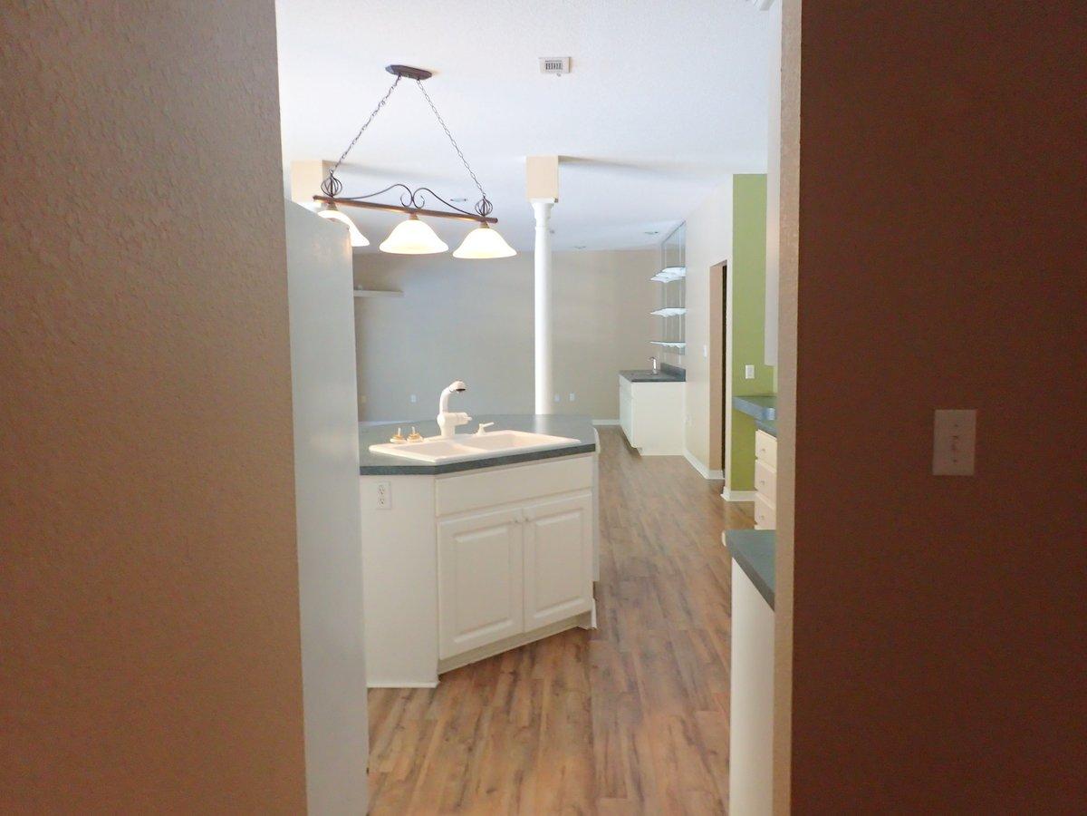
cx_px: 544
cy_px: 408
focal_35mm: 25
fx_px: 785
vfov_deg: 54.9
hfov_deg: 69.4
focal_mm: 4.5
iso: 500
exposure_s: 1/60
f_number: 2.8
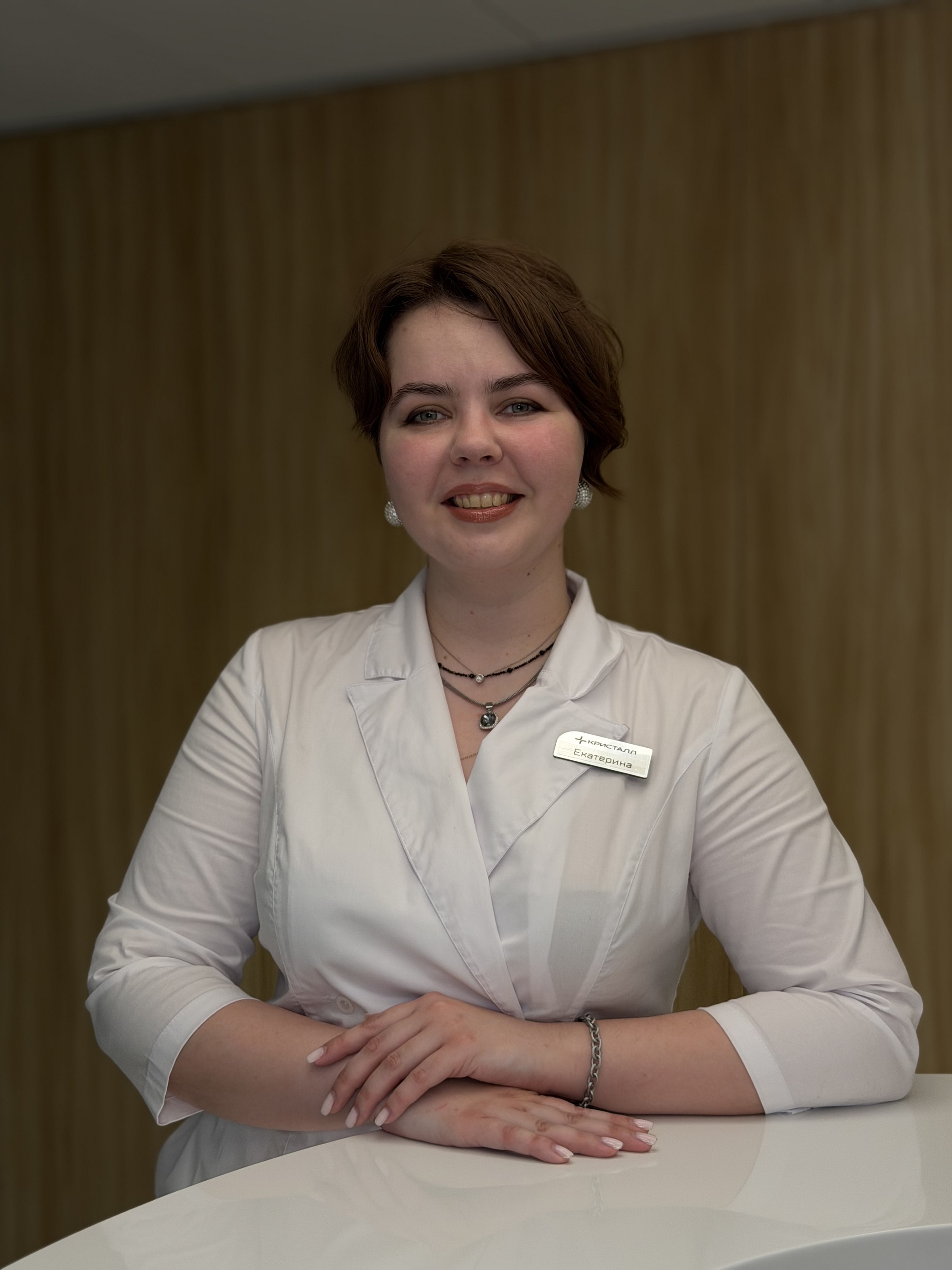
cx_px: 476
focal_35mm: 48
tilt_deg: -1.2
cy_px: 635
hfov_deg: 30.3
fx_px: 1760
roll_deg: +0.2
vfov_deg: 39.7
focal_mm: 6.76
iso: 50
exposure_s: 1/169
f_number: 1.78
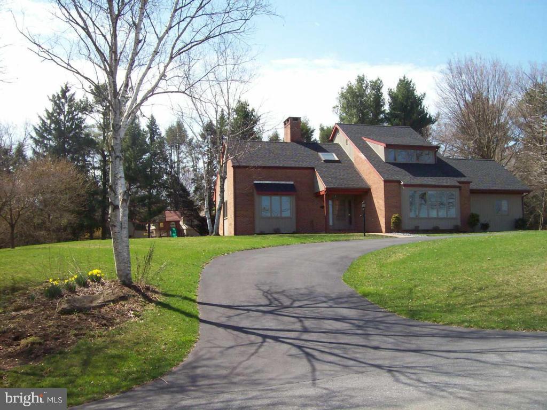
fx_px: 569
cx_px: 274
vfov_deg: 39.7
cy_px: 205
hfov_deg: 51.4
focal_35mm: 36
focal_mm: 6
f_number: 4.8
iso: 80
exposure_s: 1/374
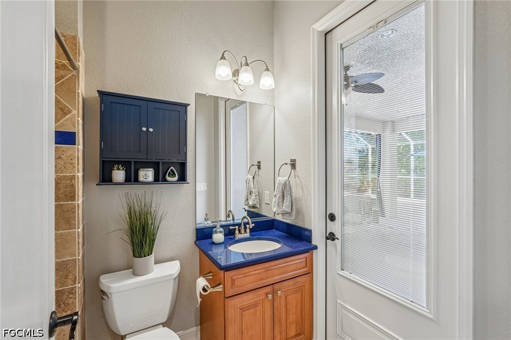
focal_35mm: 16
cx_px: 256
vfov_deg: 72.0
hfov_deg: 95.0
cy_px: 170
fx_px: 234
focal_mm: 16.5
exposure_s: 1/20
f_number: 8
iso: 400
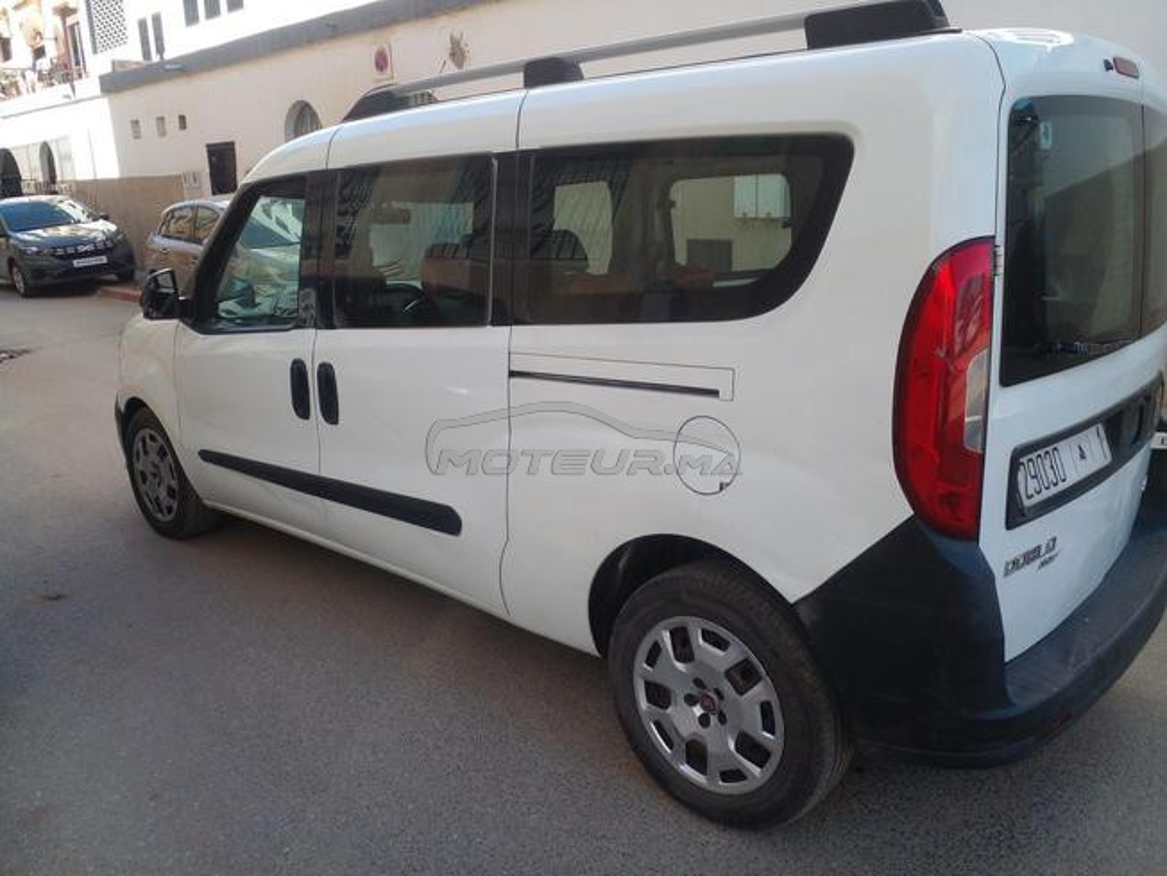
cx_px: 584
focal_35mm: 27
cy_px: 438
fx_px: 910
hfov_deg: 65.3
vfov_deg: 51.4
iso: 40
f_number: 1.9
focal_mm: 3.6
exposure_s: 1/375
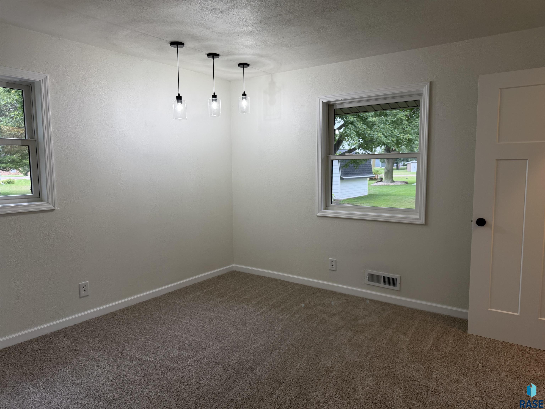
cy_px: 204
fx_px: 378
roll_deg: +0.5
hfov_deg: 71.6
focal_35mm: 24
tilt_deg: -7.0
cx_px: 272
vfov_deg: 56.8
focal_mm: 6.76
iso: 100
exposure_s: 1/120
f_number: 1.78
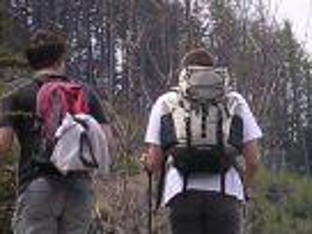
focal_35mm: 518
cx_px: 287
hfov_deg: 3.8
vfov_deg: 2.9
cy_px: 128
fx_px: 4669
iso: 100
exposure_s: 1/325
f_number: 4.8
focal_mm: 16.7
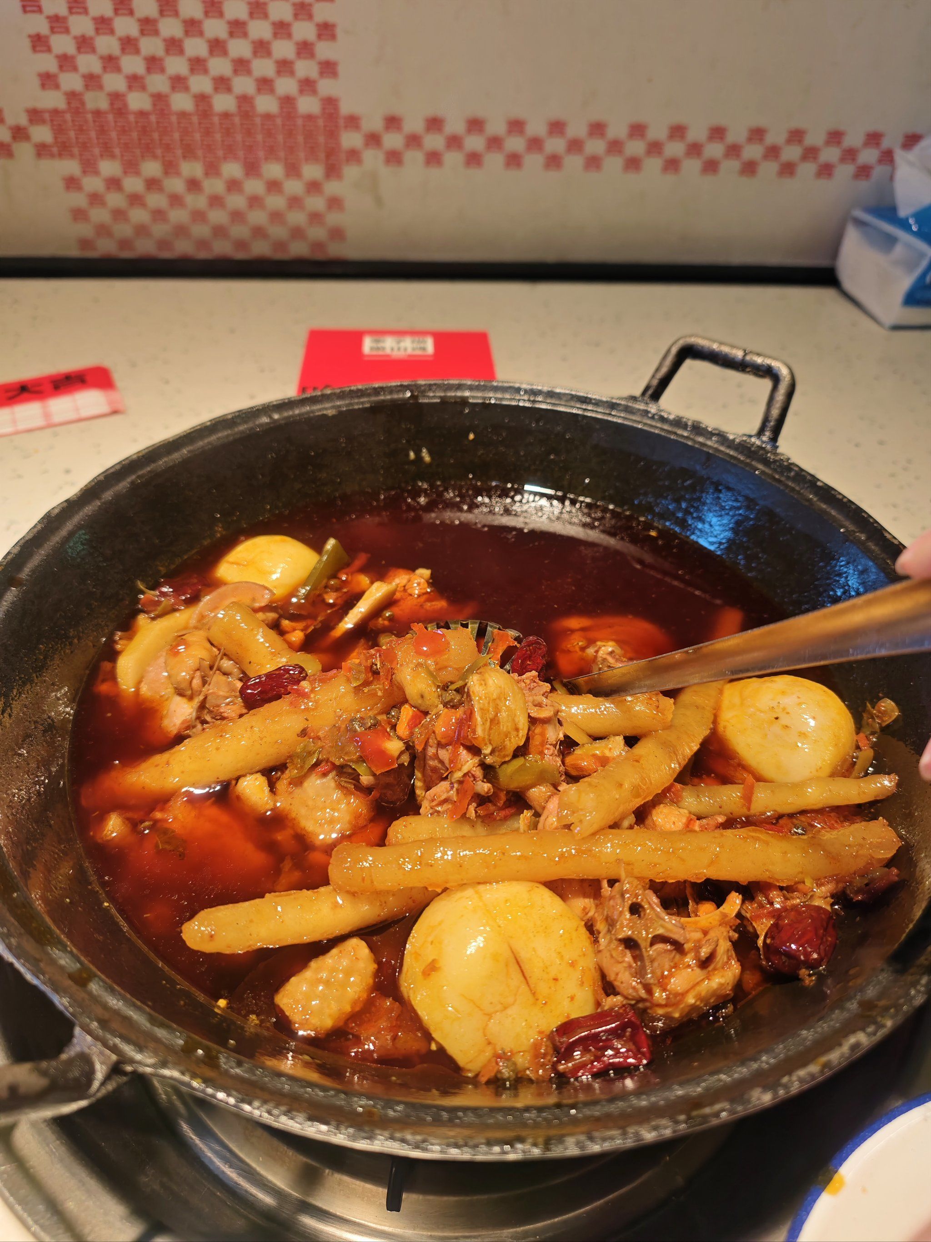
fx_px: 825
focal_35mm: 23
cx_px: 466
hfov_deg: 58.9
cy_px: 621
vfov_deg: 73.9
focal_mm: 6.45
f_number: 1.68
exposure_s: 1/116
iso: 50
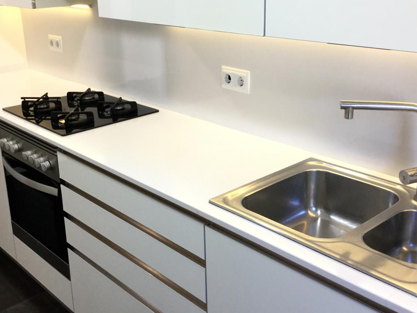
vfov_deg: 32.8
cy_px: 126
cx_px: 198
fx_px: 530
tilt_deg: -20.4
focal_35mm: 44
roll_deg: +1.5
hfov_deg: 42.9
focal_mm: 3.3
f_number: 2.4
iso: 40
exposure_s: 1/33
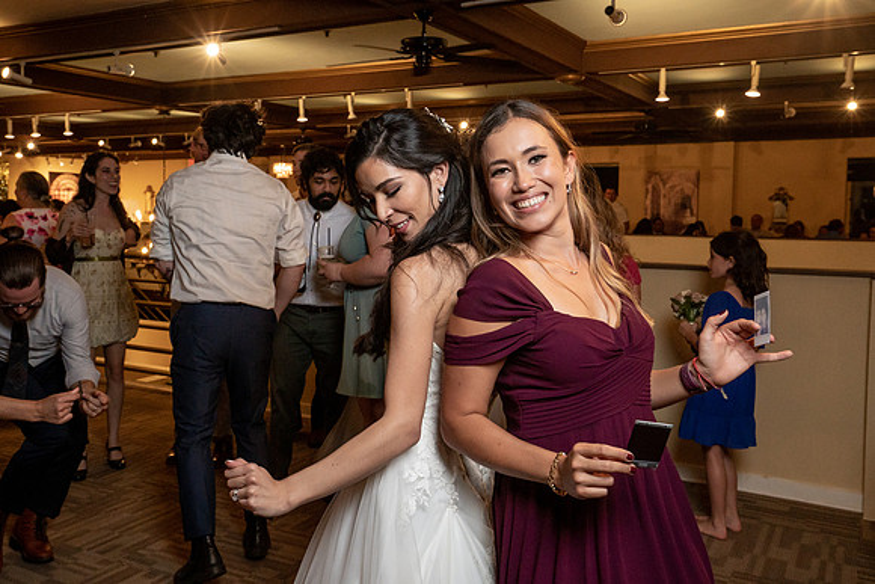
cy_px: 256
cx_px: 346
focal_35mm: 35
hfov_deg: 53.8
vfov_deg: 37.7
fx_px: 854
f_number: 5.6
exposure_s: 1/200
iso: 2000
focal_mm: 29
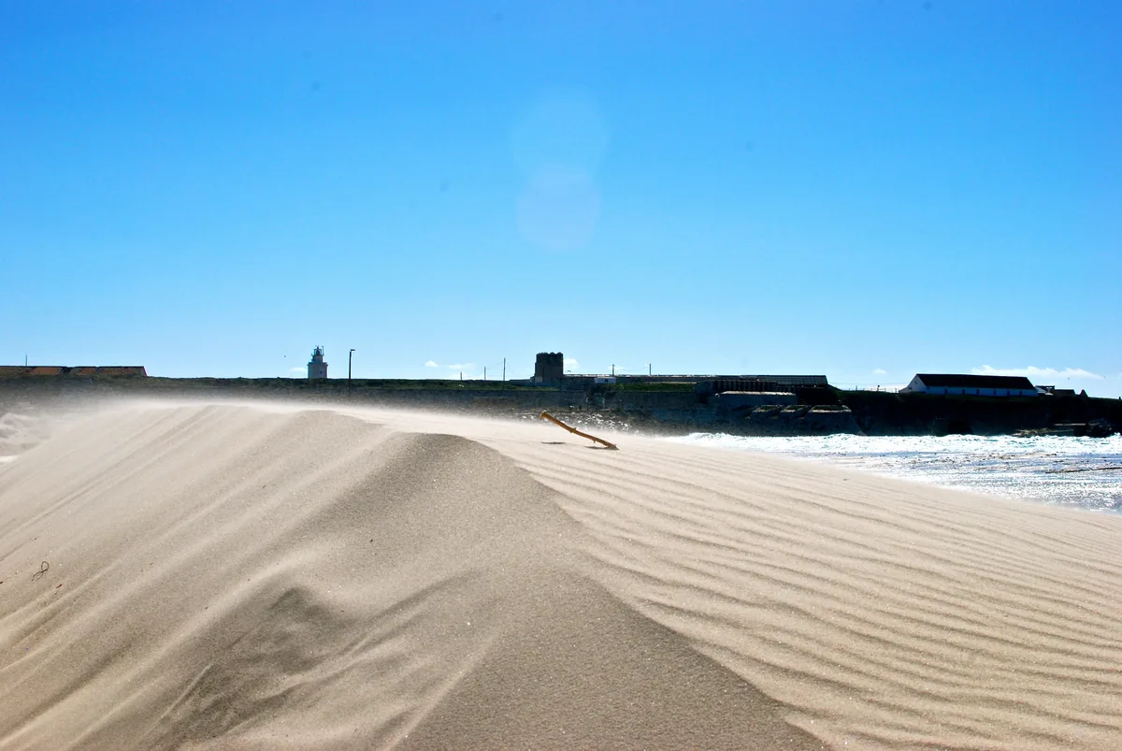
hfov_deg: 37.8
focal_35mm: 52
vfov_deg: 25.8
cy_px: 376
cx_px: 561
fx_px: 1638
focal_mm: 35
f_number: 11
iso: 250
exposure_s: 1/500
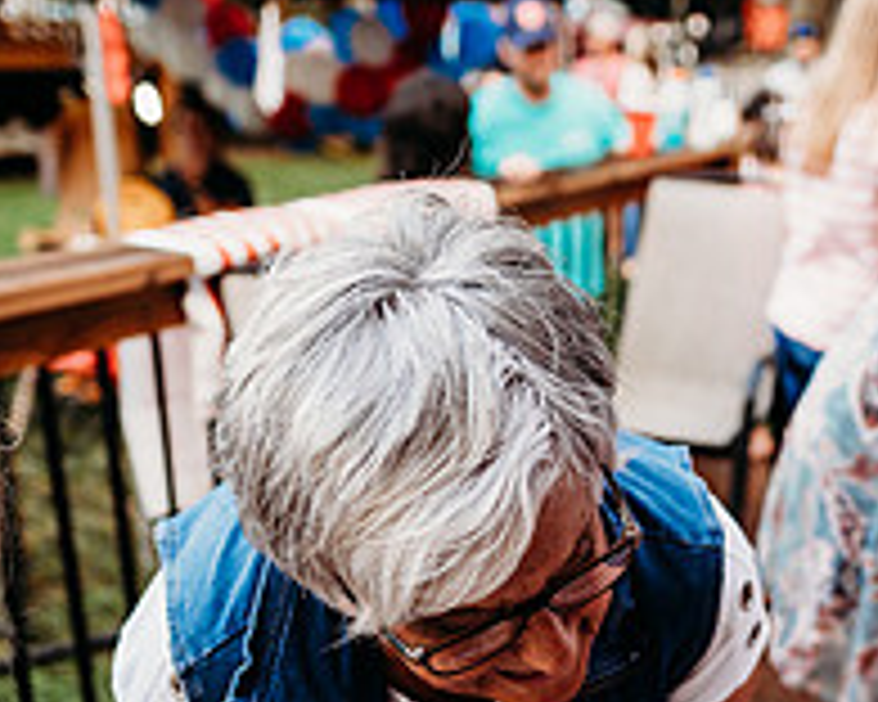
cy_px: 680
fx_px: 1351
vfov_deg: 27.7
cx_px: 666
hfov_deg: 35.2
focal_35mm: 52
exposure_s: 1/200
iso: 400
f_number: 2.5
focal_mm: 24
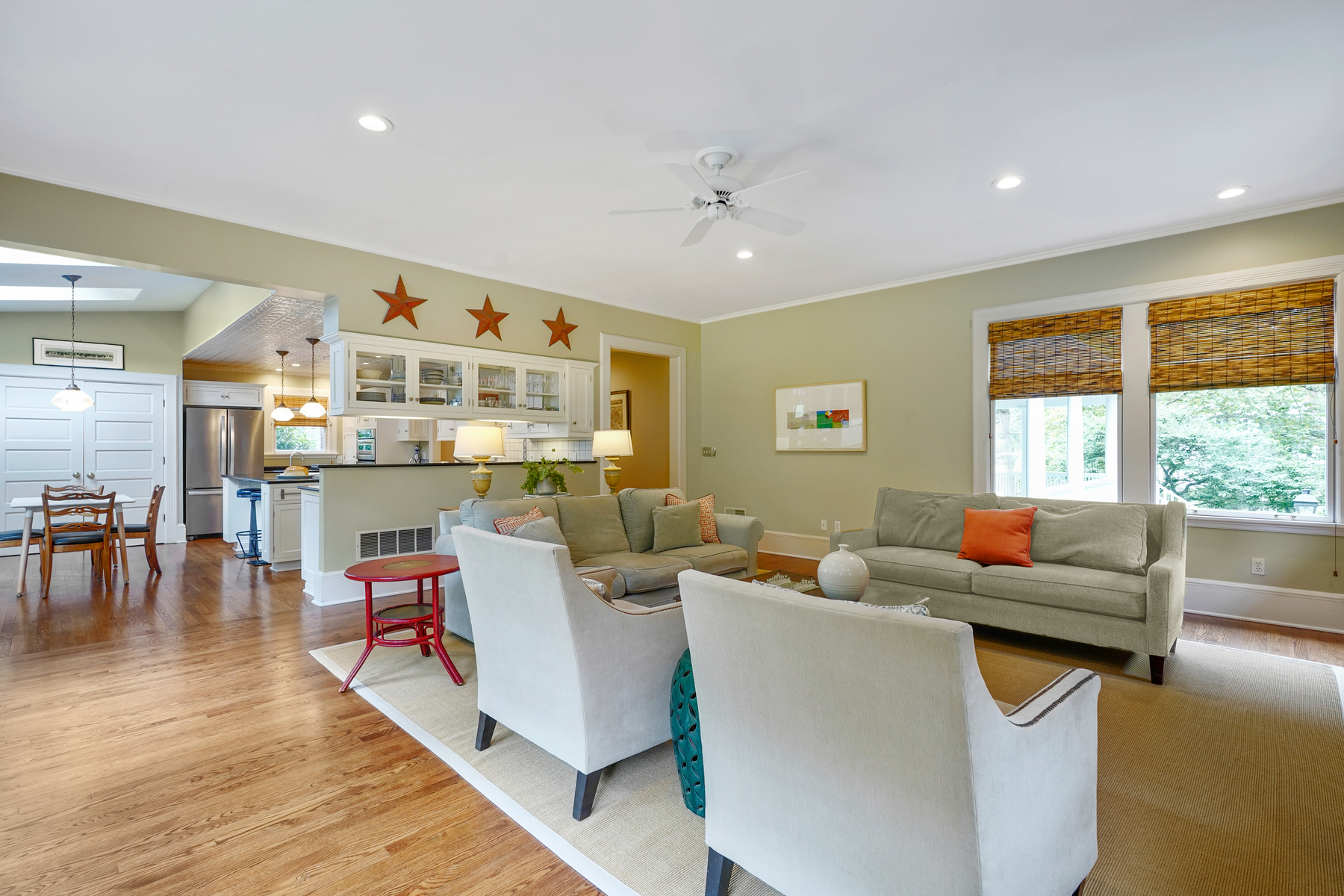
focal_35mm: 16
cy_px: 448
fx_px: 597
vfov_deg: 73.7
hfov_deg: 96.7
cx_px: 672
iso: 640
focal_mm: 16
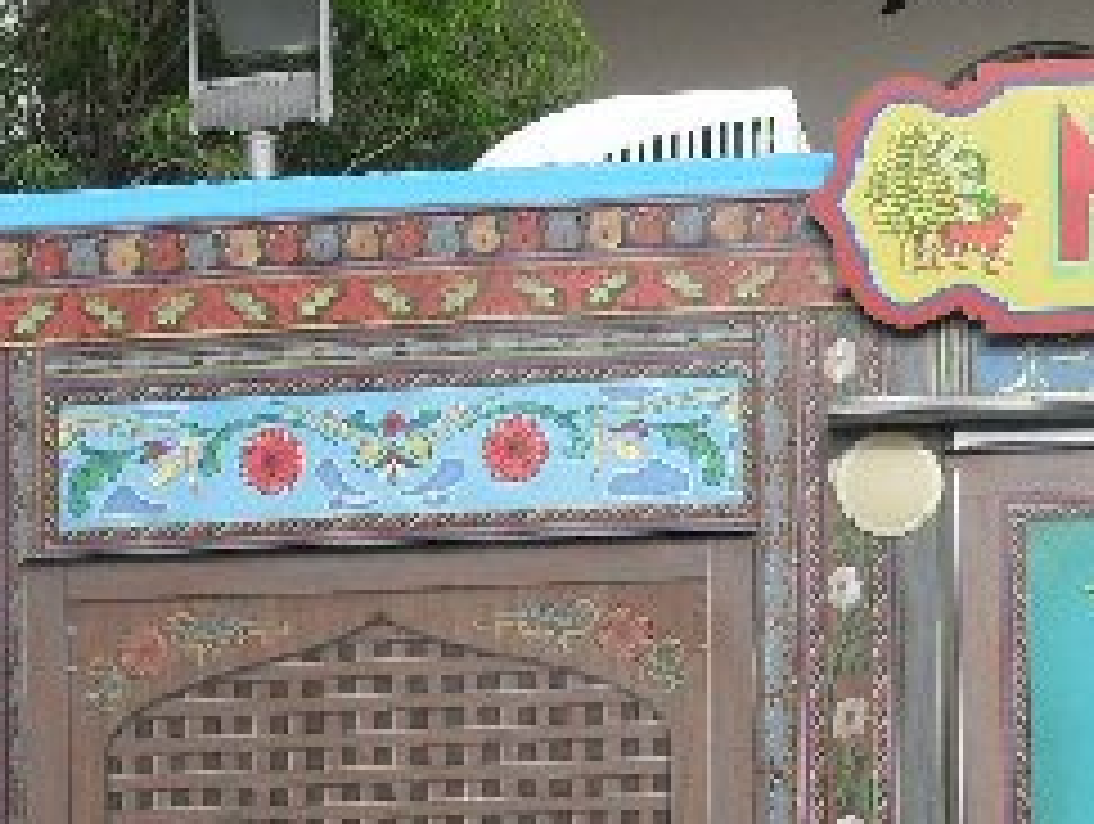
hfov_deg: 17.0
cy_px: 1108
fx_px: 3640
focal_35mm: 115
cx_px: 765
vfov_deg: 12.5
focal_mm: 6.3
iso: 100
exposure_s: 1/180
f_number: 8.4
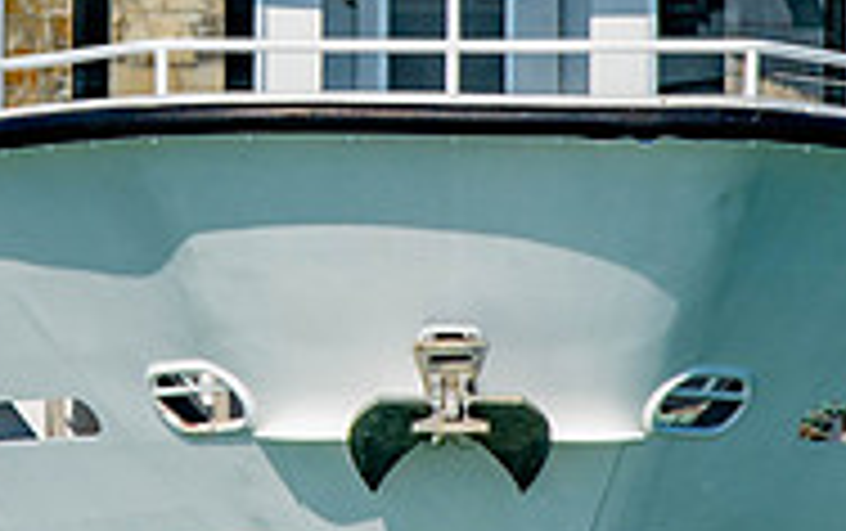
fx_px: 55517
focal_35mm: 2405
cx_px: 285
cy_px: -39
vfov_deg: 0.5
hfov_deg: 0.9
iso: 400
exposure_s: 1/1000
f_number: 16
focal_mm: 600
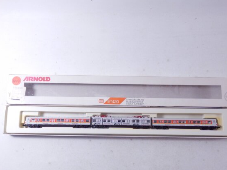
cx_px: 118
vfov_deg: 35.9
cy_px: 87
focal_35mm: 40
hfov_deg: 46.8
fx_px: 262
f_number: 3.6
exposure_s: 1/160
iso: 320
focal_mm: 6.6
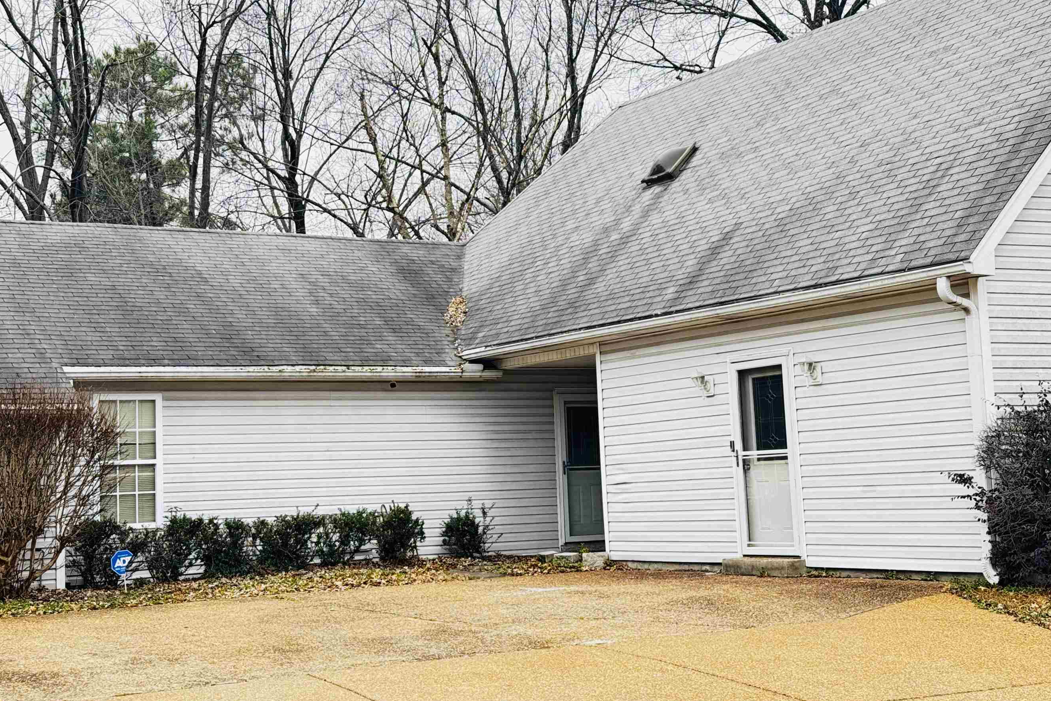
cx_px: 469
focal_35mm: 58
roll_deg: +2.4
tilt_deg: +6.2
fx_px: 1693
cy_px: 286
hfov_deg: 34.5
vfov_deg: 23.4
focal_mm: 6.76
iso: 64
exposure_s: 1/183
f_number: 1.78
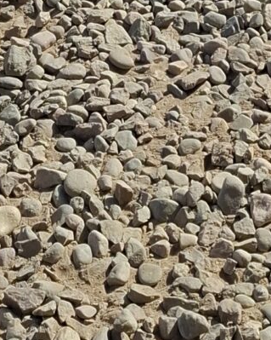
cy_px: -501
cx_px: 192
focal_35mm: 144
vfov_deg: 11.1
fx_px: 1444
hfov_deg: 10.7
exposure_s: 1/2494
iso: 50
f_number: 1.8
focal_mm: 5.54
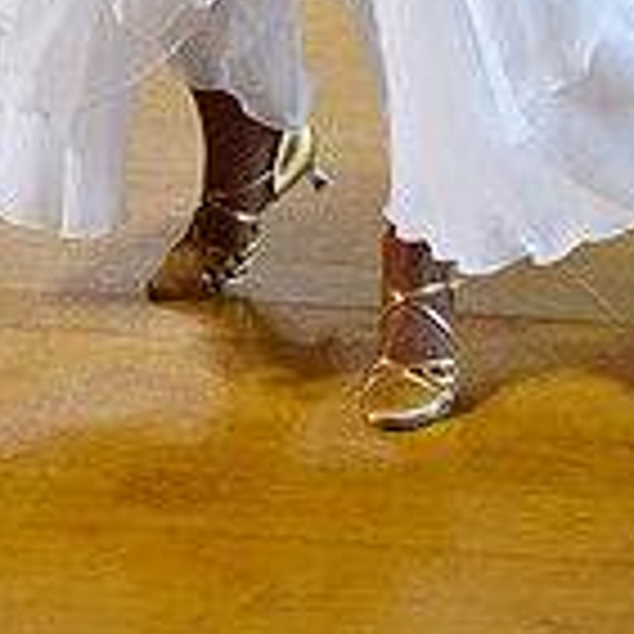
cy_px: -598
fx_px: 5077
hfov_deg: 7.1
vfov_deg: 6.9
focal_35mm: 245
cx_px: 241
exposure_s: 1/400
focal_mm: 70
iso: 2500
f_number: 2.8
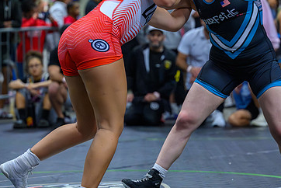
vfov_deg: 7.4
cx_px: 124
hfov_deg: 11.0
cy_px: 63
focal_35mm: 187
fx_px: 1461
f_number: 2.8
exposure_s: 1/800
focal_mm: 92
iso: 10000
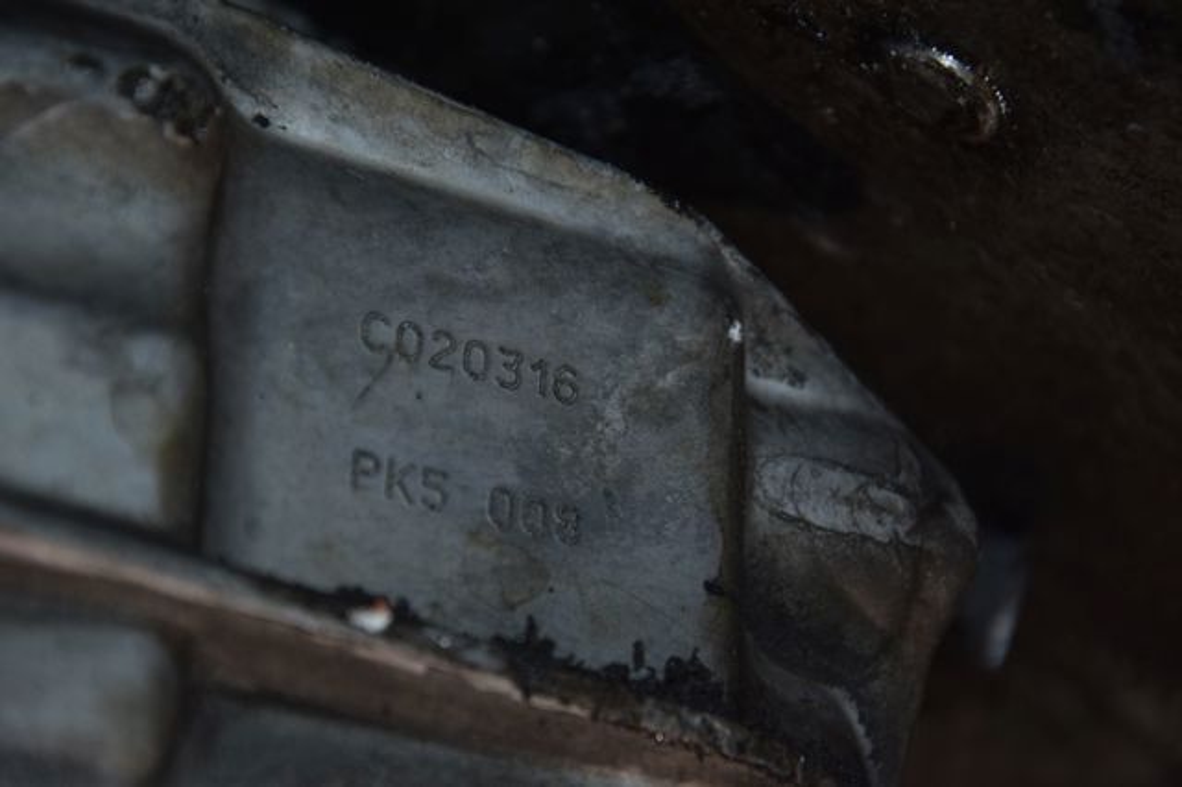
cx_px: 591
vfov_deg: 8.7
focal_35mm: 158
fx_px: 5168
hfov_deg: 13.0
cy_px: 394
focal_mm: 105
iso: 800
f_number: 5.6
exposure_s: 1/60
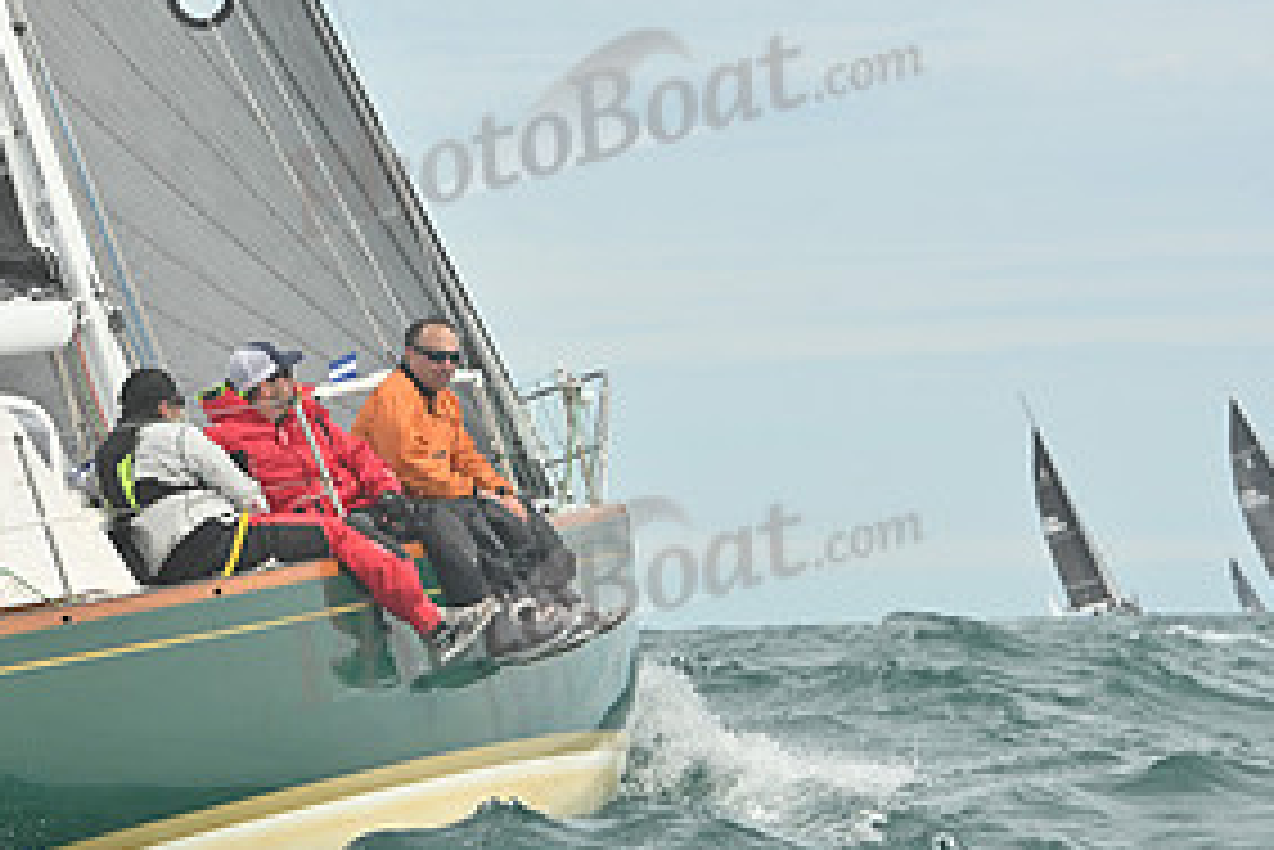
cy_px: 421
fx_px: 7116
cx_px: 59
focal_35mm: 201
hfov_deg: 10.2
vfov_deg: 6.8
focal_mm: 98
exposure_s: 1/1250
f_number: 10
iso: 320
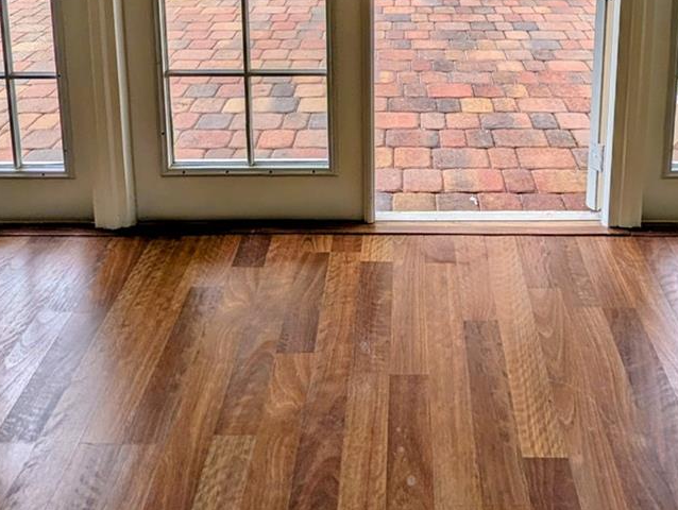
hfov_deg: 59.5
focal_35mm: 30
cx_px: 400
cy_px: -108
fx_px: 588
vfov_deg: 36.0
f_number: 1.7
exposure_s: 1/1393
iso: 118
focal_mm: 2.02
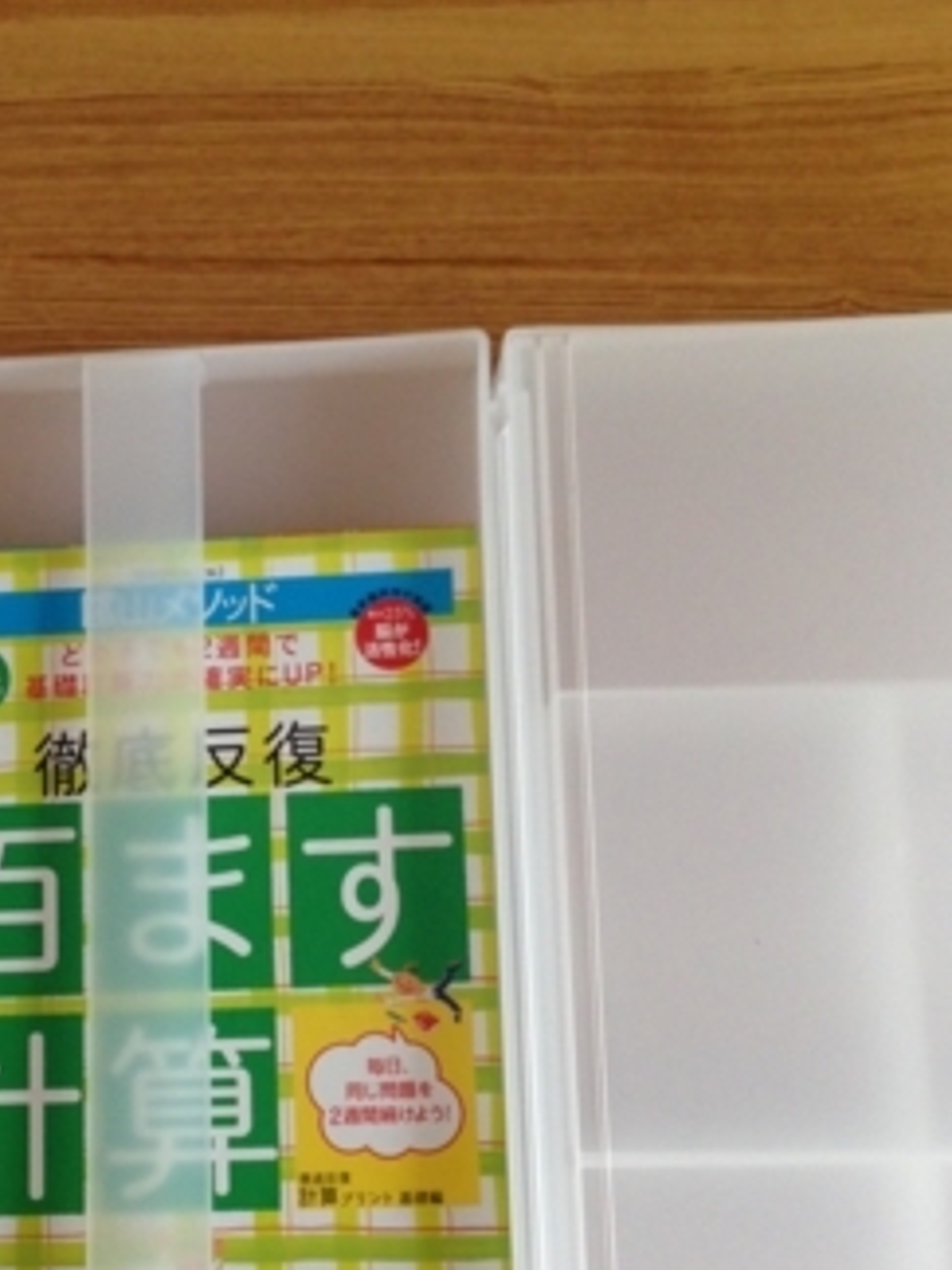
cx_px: 245
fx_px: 1870
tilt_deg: -77.4
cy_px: 851
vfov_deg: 37.1
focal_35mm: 51
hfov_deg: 28.2
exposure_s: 1/20
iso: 160
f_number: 2.4
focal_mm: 4.12
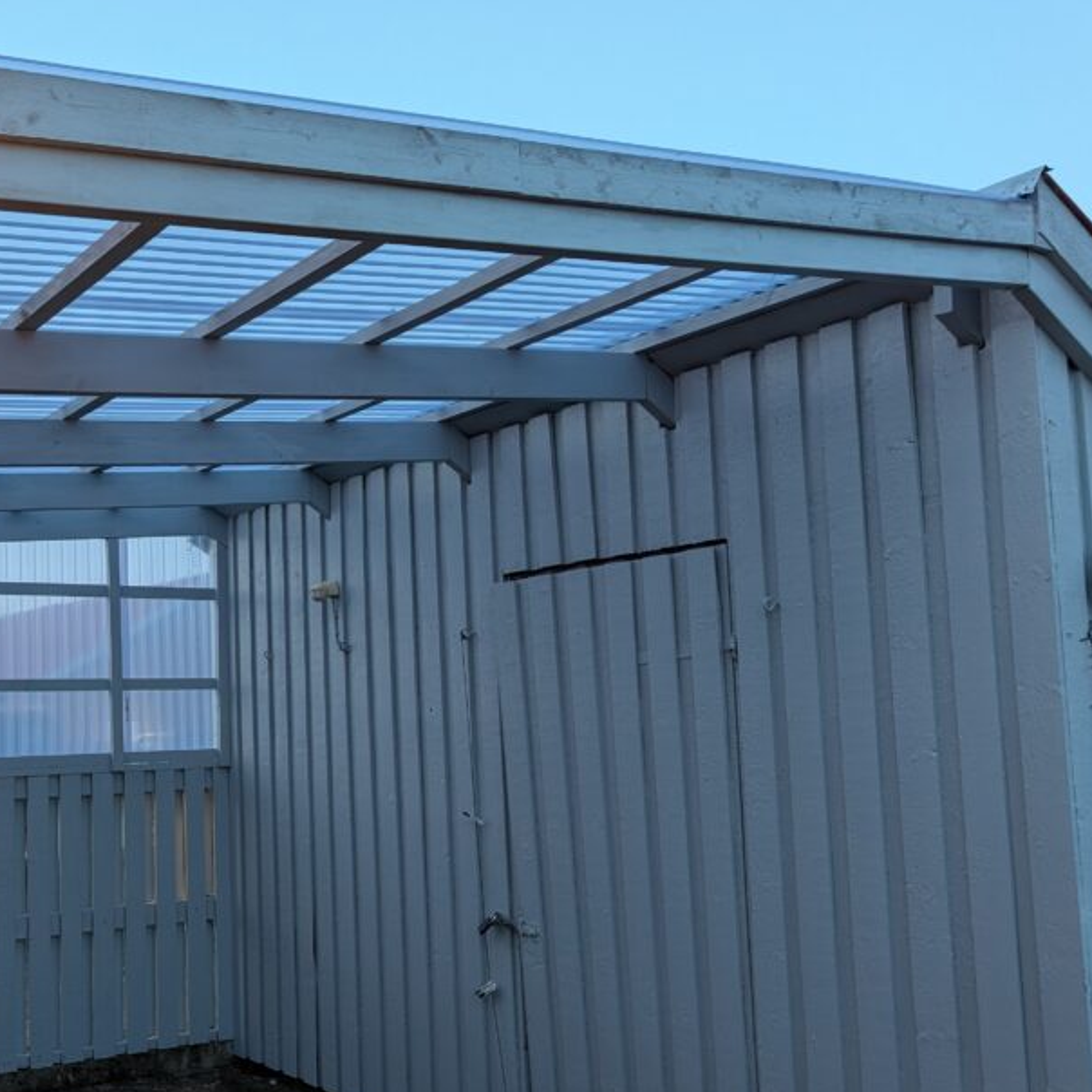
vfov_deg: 45.9
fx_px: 1285
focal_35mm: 36
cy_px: 623
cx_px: 210
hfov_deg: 43.7
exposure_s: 1/63.7
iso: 361
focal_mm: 6.9
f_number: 1.68
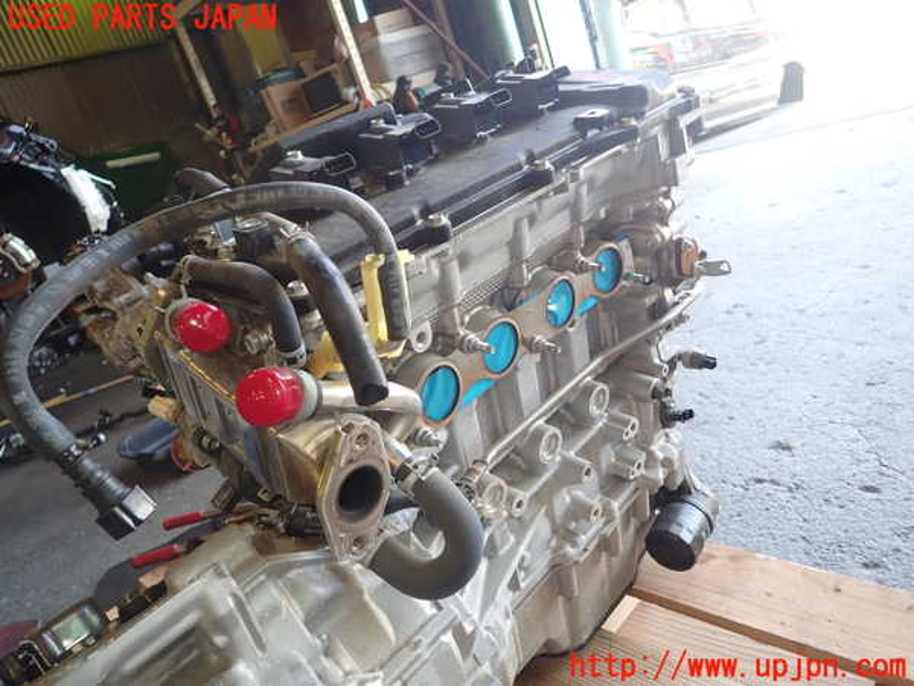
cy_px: 343
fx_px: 660
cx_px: 457
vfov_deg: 54.9
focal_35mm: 25
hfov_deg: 69.4
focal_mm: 4.5
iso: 125
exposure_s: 1/60
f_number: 2
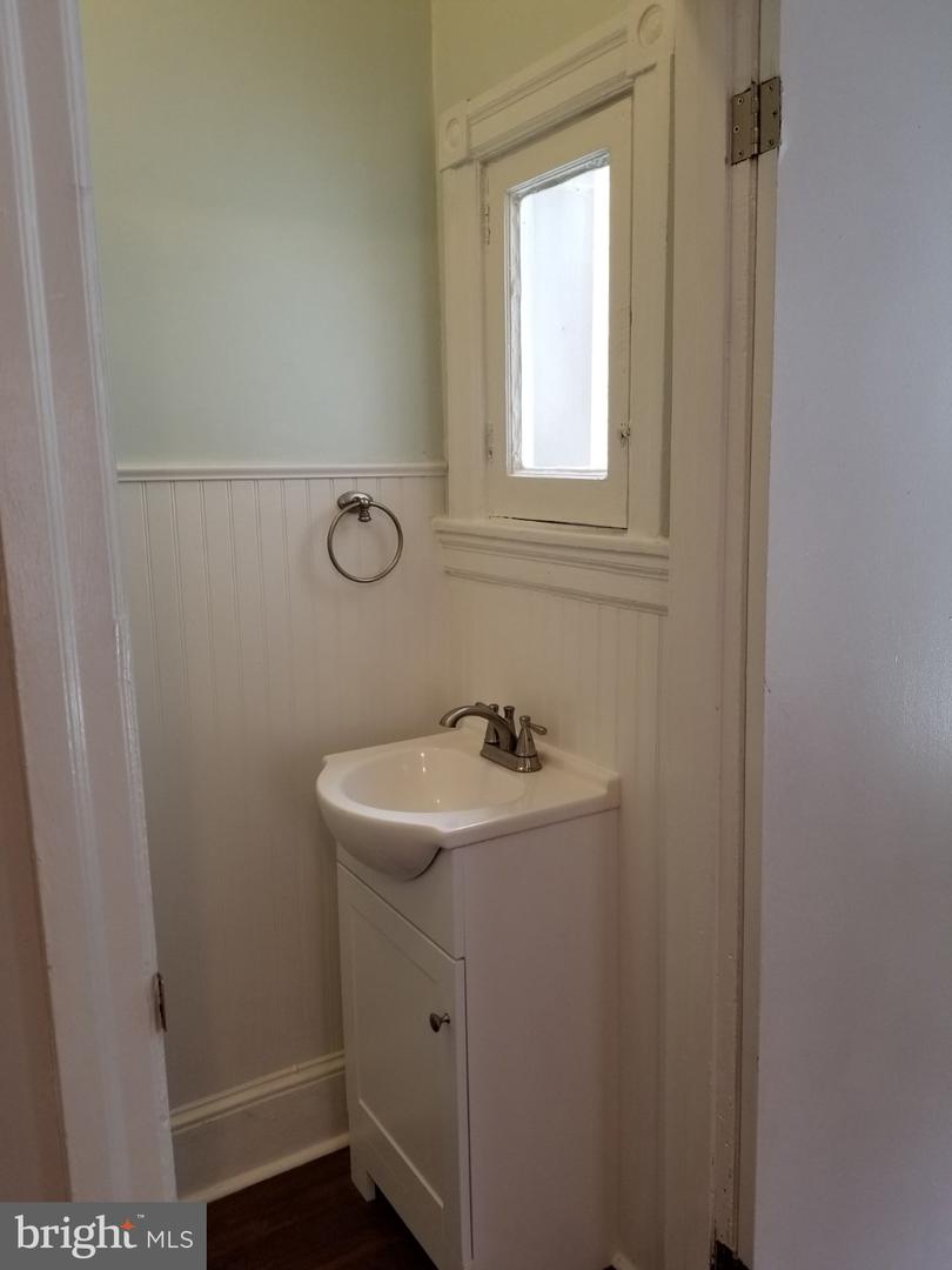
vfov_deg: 67.3
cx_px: 476
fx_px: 953
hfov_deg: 53.1
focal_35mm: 26
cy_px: 635
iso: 64
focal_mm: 4.3
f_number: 1.7
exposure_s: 1/60
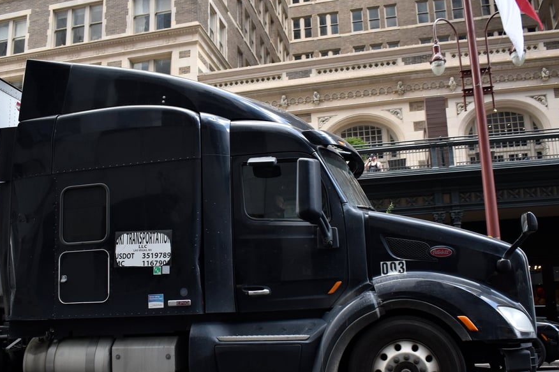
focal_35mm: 37
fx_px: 574
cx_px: 262
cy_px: 223
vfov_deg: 35.8
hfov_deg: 51.9
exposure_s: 1/500
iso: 800
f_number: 3.5
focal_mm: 18
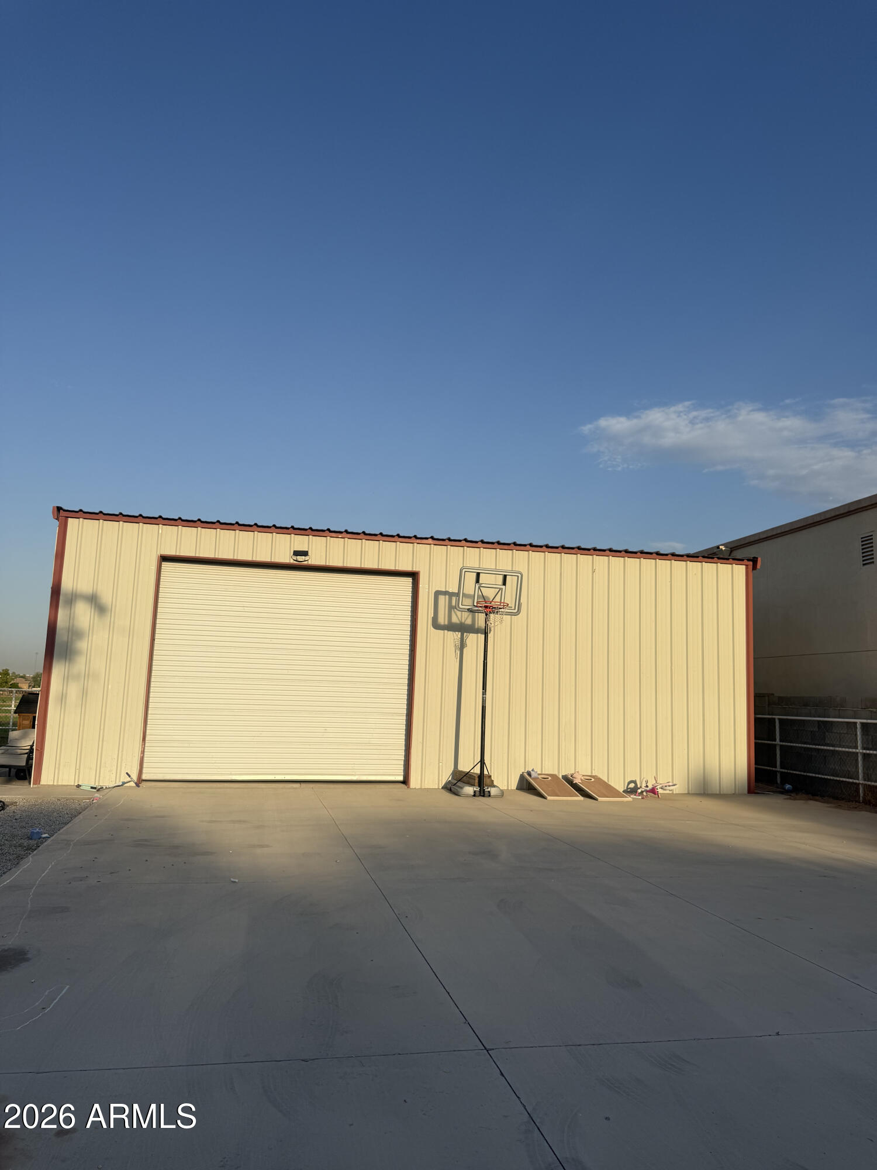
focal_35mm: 24
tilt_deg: +7.9
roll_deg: -0.9
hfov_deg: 56.8
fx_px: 811
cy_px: 585
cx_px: 438
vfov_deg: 71.6
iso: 80
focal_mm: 6.76
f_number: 1.78
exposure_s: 1/5714
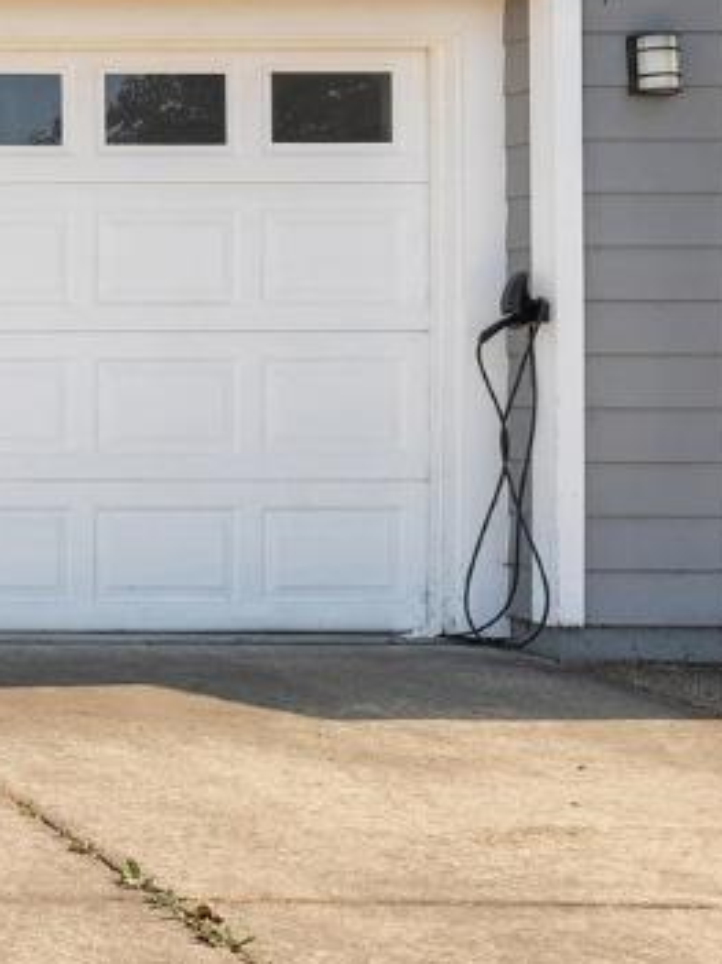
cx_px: -807
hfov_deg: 15.2
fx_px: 2059
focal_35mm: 74
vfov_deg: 26.2
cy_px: 331
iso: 2500
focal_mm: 18
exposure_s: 1/60
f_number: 8
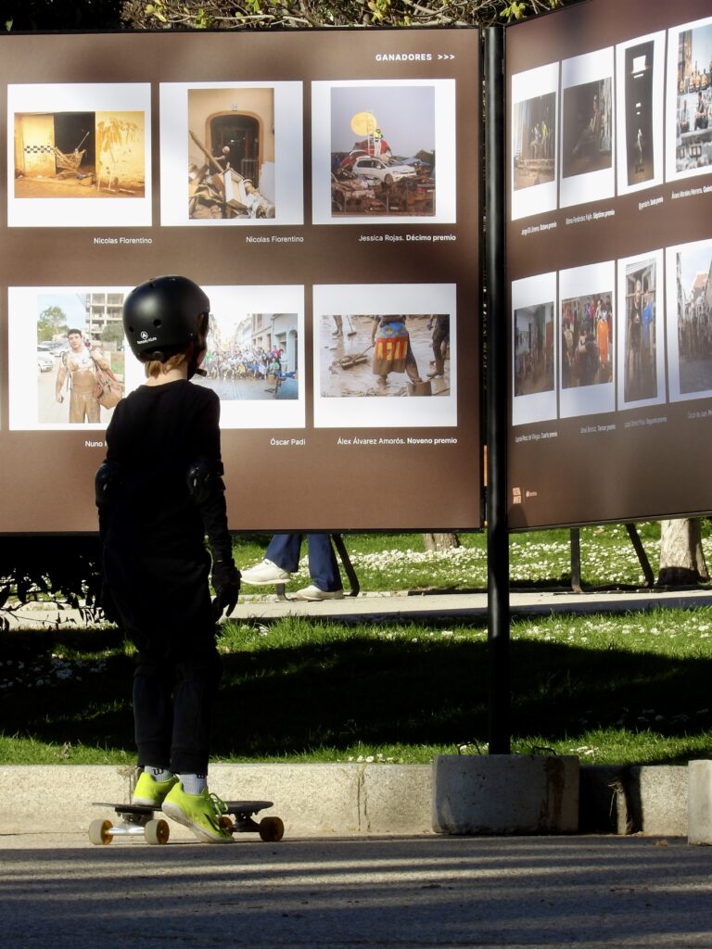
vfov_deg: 8.9
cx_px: 356
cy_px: 474
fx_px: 6088
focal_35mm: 222
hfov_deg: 6.7
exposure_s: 1/208
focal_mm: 39.8
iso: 100
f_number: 8
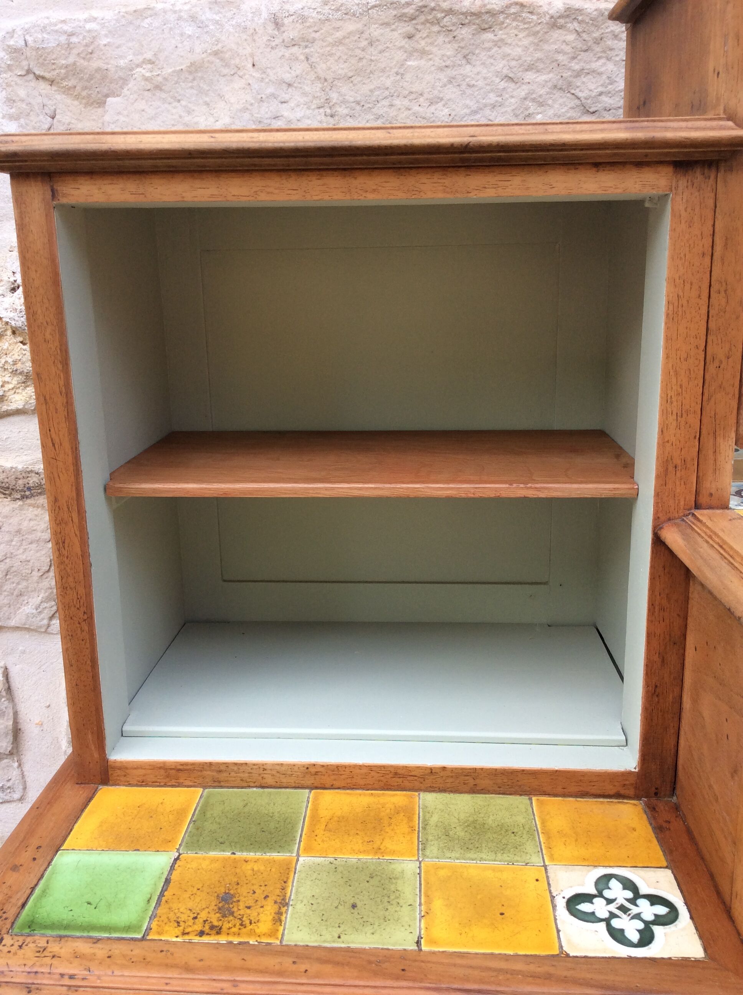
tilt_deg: -12.0
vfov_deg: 56.9
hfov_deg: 44.1
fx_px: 918
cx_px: 372
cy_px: 498
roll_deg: +1.0
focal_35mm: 32
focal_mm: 3.3
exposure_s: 1/153
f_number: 2.4
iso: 32
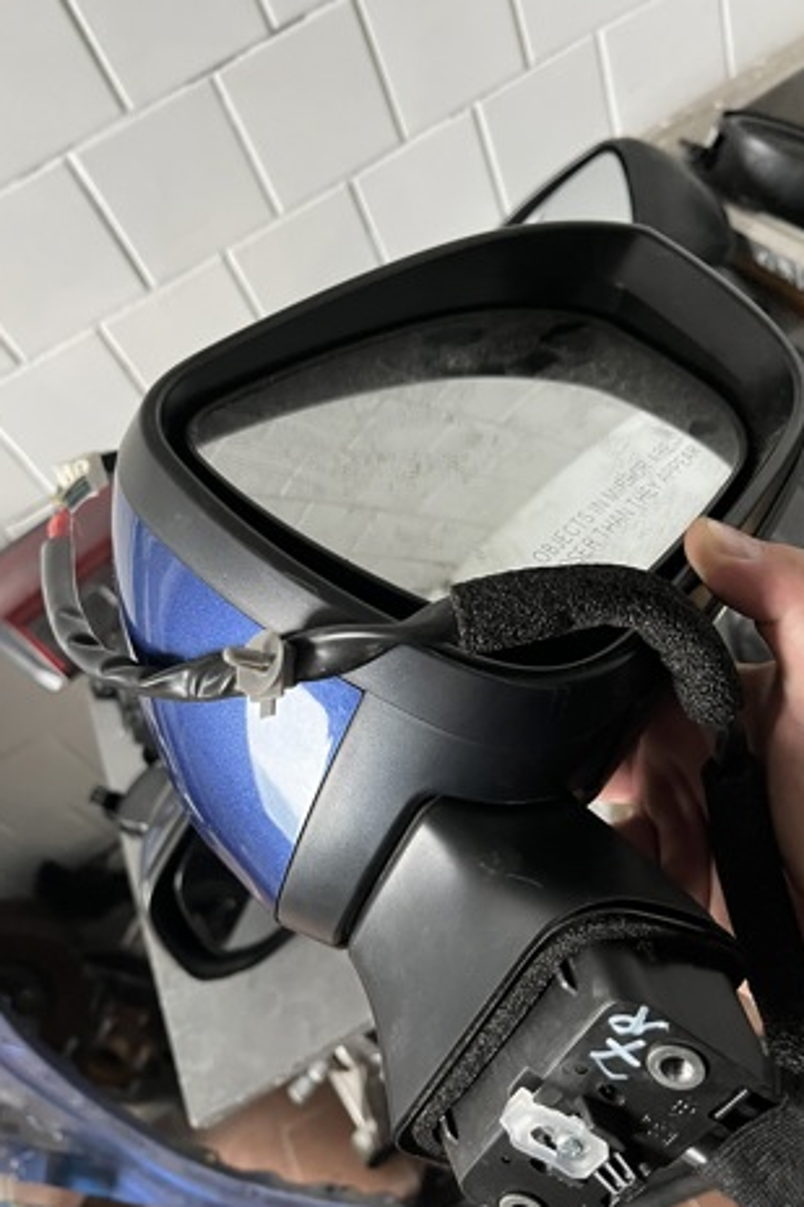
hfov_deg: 46.4
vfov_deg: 65.5
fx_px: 939
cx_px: 411
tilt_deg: -48.4
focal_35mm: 28
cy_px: 619
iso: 500
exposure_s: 1/60
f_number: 1.6
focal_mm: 5.1
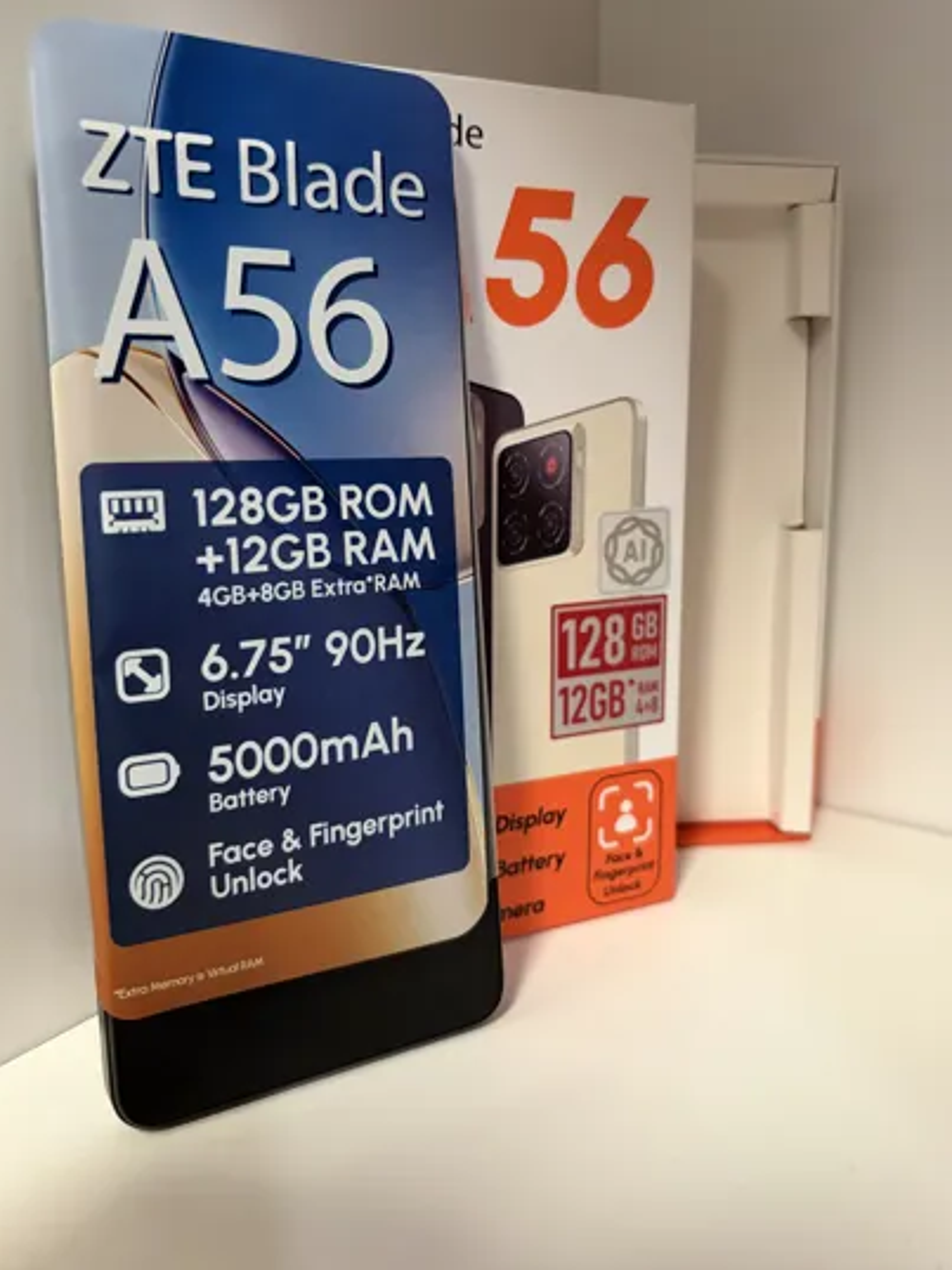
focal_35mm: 29
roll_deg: +1.0
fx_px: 1064
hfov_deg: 48.2
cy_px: 567
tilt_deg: -9.7
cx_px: 465
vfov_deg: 61.5
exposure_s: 1/60
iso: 500
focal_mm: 5.96
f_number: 1.6
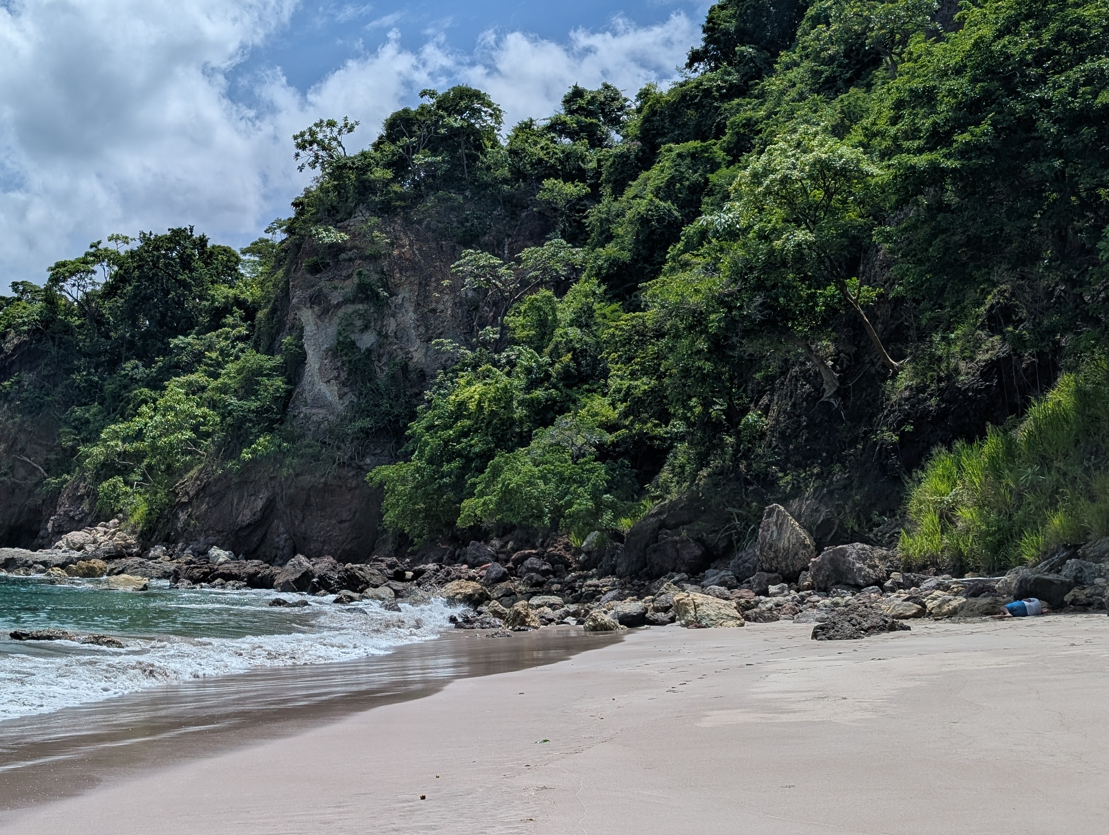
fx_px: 1251
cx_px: 275
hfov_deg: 46.1
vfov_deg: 36.3
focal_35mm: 39
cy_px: 247
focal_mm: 6.9
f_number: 1.68
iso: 21
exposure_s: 1/2786
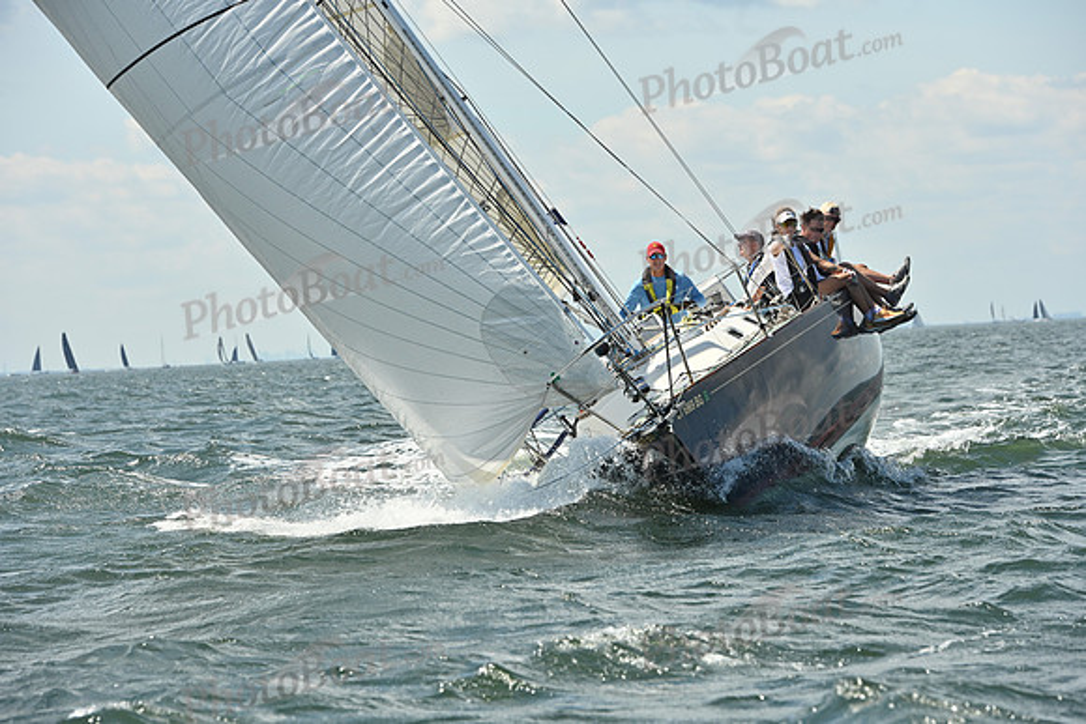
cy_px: 362
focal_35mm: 165
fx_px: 4978
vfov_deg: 8.3
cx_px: 543
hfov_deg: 12.4
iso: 250
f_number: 8
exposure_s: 1/1250
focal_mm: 165
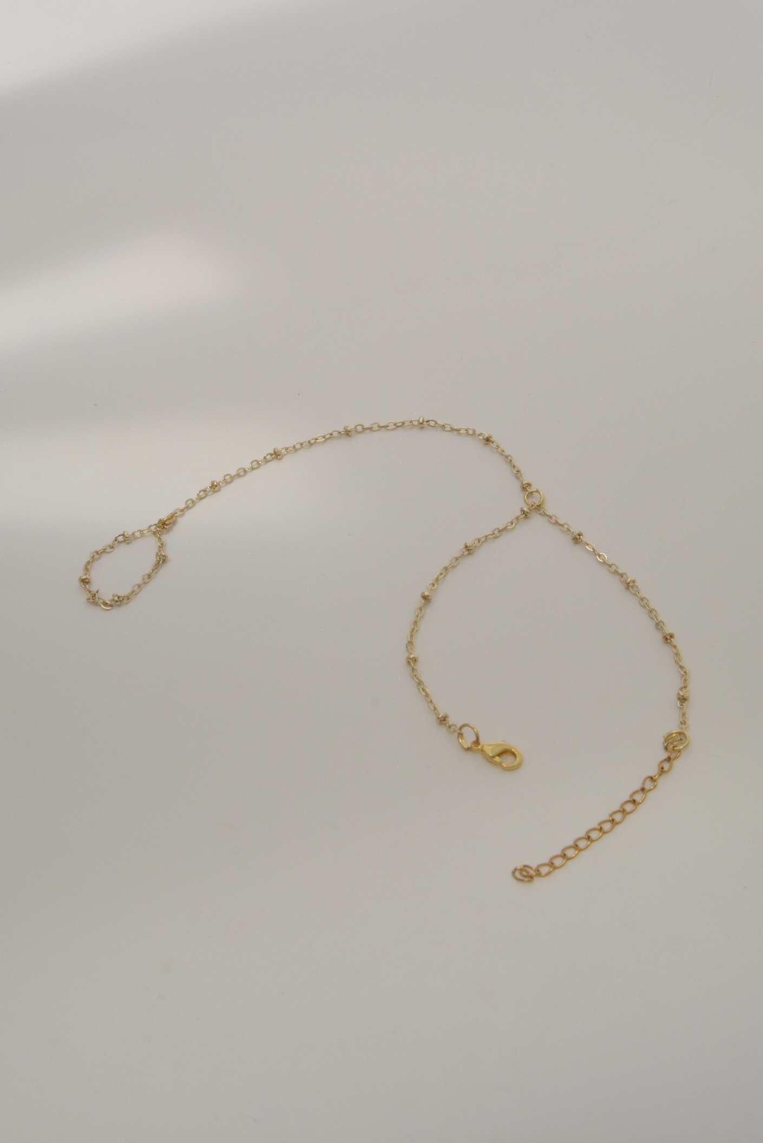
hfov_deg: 23.8
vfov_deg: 35.0
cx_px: 382
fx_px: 1811
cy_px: 572
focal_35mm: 57
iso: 640
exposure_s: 1/1250
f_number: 18
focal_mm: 38
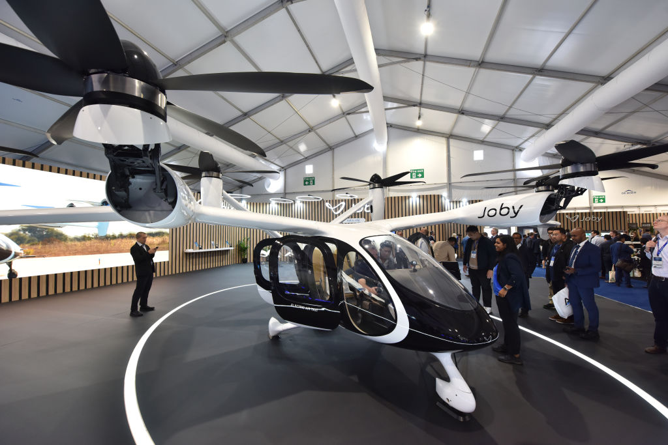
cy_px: 222
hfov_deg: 104.2
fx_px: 260
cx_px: 334
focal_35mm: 14
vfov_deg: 81.2
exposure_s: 1/80
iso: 1000
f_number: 5
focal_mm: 14
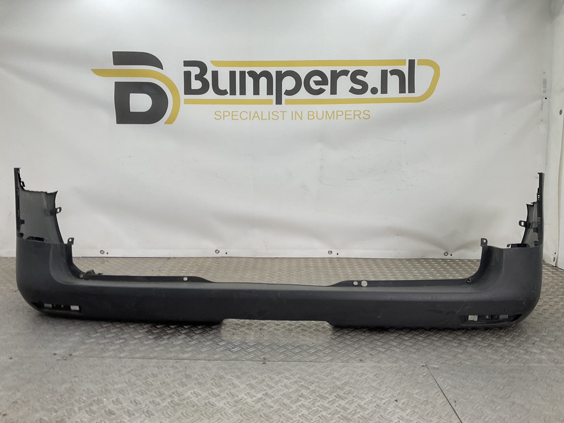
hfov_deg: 61.7
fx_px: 472
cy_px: 212
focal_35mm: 29
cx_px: 282
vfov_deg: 48.2
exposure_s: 1/146
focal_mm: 3
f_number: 1.8
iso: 16
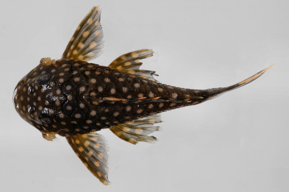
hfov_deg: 22.6
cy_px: 96
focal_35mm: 90
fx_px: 722
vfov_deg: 15.2
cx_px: 144
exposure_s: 1/1.5
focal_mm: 60
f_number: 38
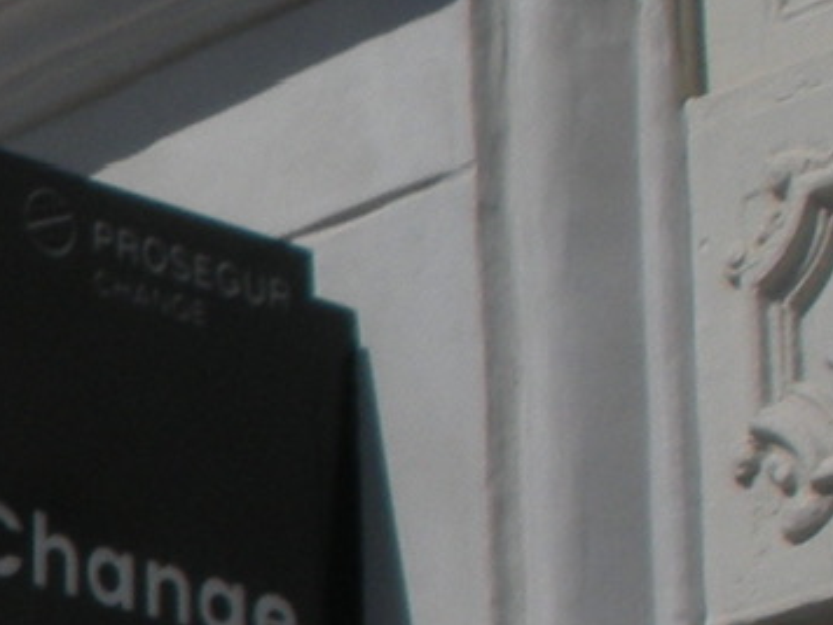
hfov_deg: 7.2
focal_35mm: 253
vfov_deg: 5.9
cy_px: 627
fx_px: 6088
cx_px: -1399
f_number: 6.4
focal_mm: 7.7
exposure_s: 1/761
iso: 64
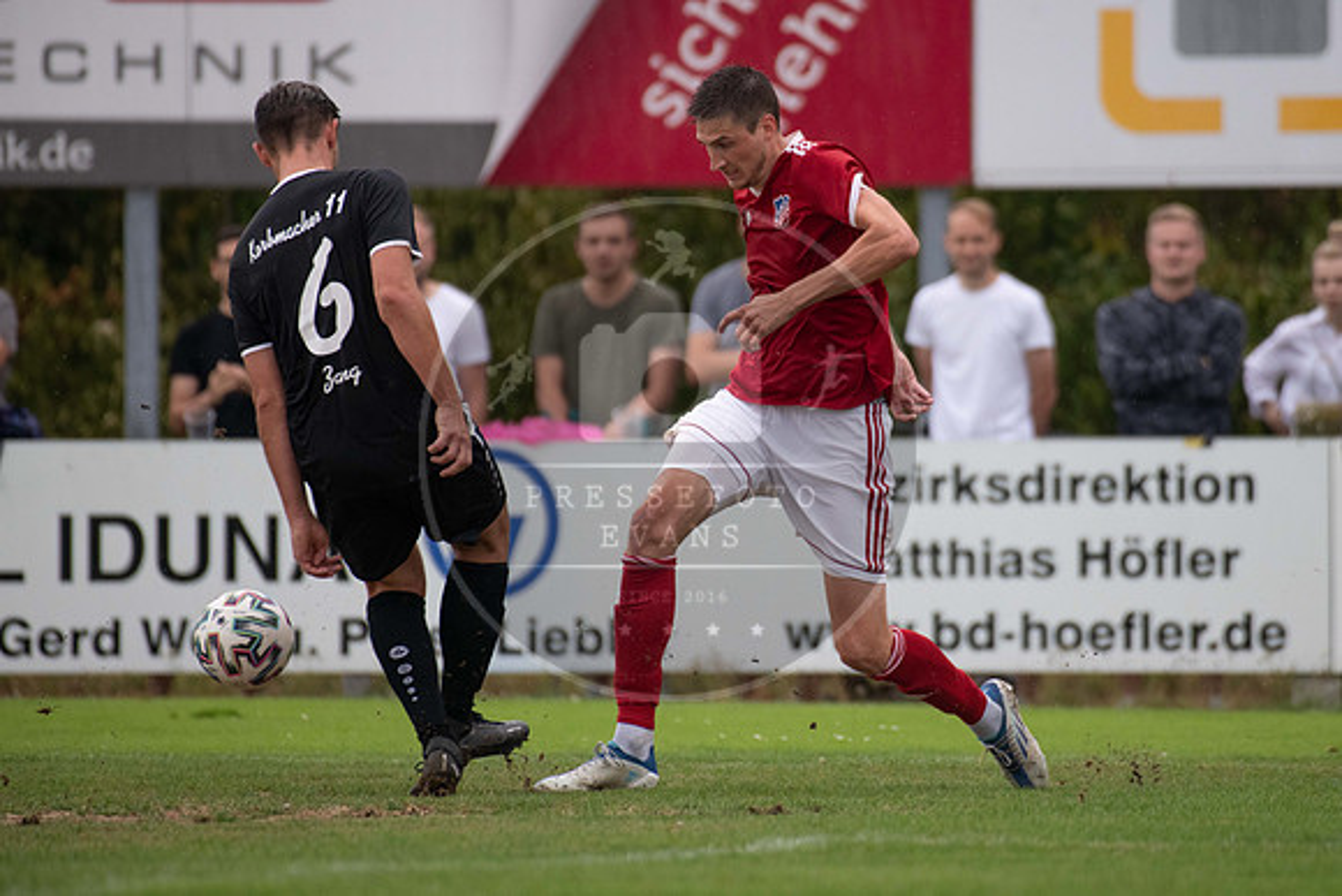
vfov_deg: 2.5
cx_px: 792
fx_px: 20343
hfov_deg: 3.8
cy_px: 413
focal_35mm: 546
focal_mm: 460
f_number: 5.6
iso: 1000
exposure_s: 1/1600
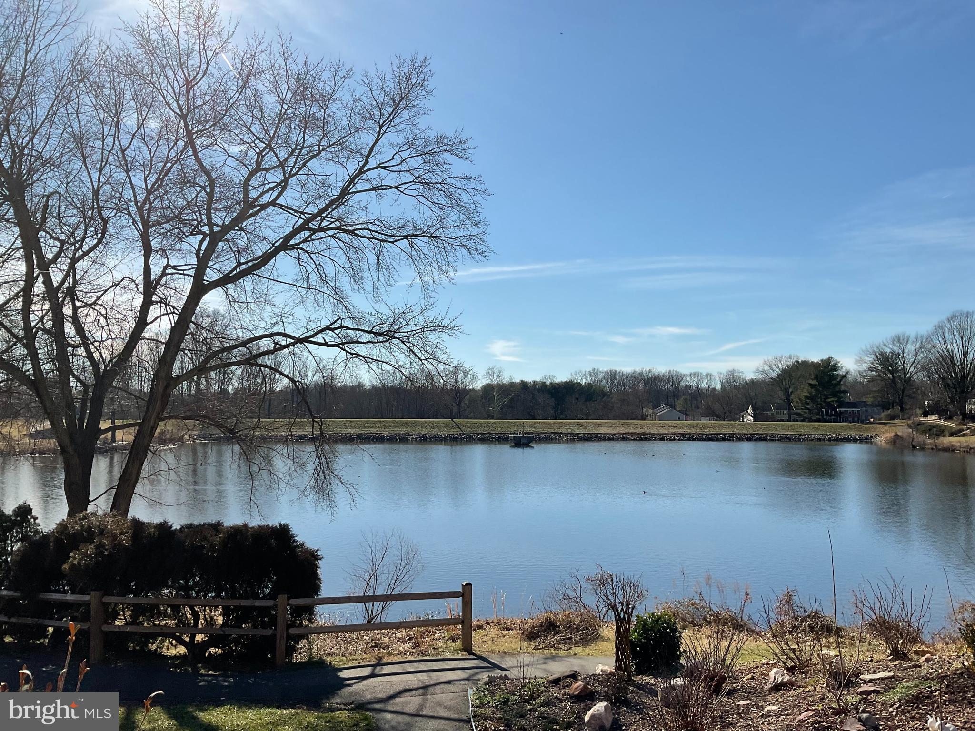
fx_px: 817
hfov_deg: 61.7
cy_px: 366
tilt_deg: +1.4
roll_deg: -1.0
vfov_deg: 48.2
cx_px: 488
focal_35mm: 29
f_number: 1.8
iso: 16
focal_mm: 3
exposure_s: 1/3322
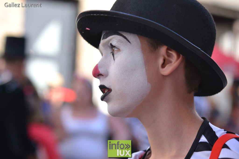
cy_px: 80
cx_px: 120
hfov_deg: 17.1
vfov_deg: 11.4
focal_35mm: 120
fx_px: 797
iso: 100
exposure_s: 1/200
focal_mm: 80
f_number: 4
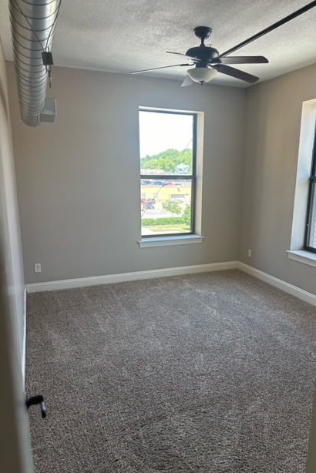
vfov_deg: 69.4
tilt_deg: -11.8
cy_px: 242
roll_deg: -1.8
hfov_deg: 49.4
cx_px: 183
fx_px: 342
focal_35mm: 26
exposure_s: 1/160
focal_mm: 6.86
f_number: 1.78
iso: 100
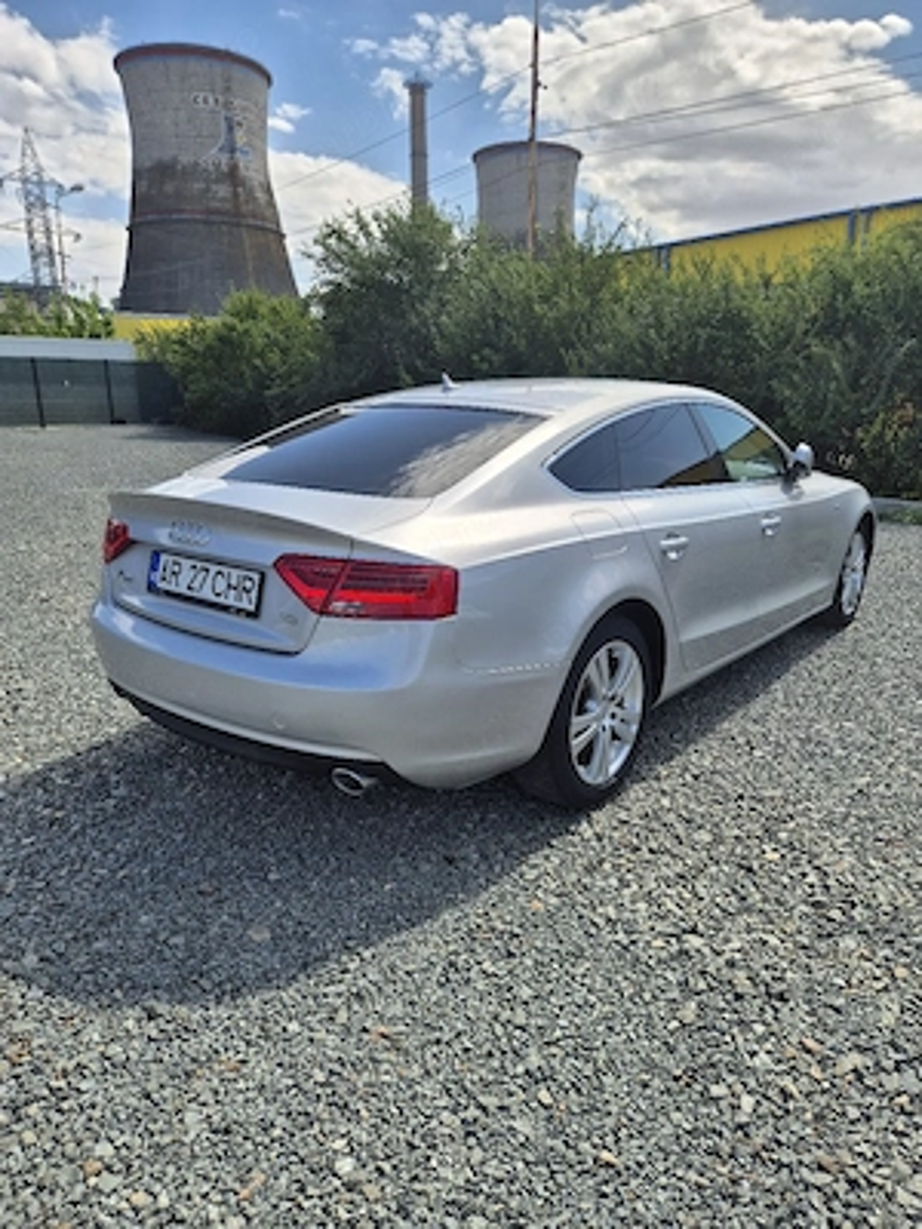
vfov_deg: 73.9
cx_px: 461
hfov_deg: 58.9
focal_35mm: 23
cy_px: 614
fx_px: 817
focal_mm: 5.4
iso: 25
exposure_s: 1/2500
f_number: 1.8
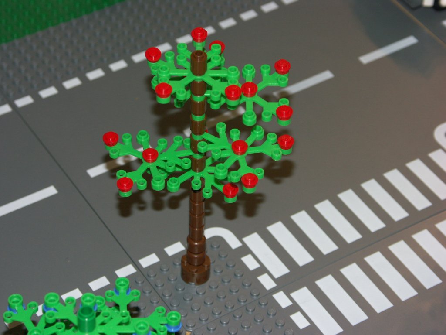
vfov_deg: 12.7
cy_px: 168
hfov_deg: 16.8
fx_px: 1507
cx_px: 223
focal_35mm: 117
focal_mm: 29.83
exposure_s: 1/100
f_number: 3.5
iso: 125
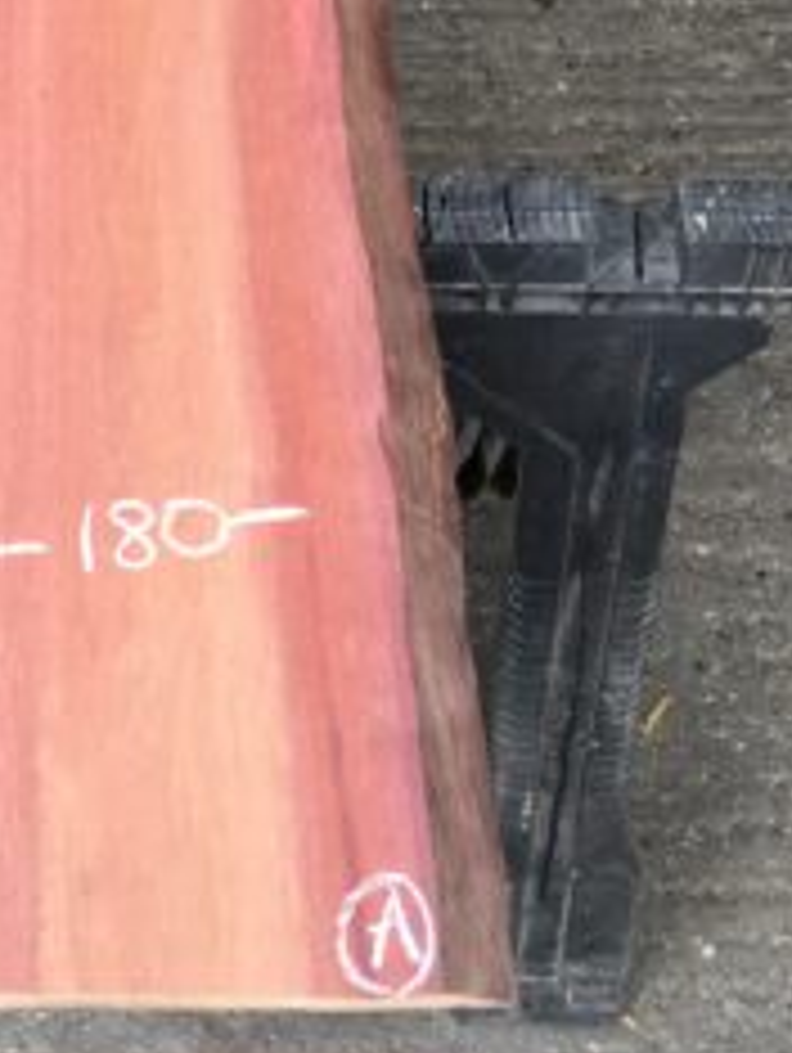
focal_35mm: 66
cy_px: -101
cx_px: 234
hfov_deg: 22.2
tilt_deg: -53.7
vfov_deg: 27.0
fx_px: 2010
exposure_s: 1/100
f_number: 2.2
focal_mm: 4.15
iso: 32
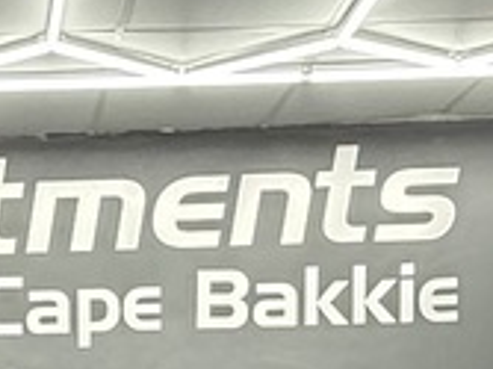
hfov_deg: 21.4
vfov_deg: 14.5
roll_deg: +1.5
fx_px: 1224
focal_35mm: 86
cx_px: -71
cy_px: 714
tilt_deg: -3.6
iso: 640
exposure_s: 1/100
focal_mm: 2.22
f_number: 2.2
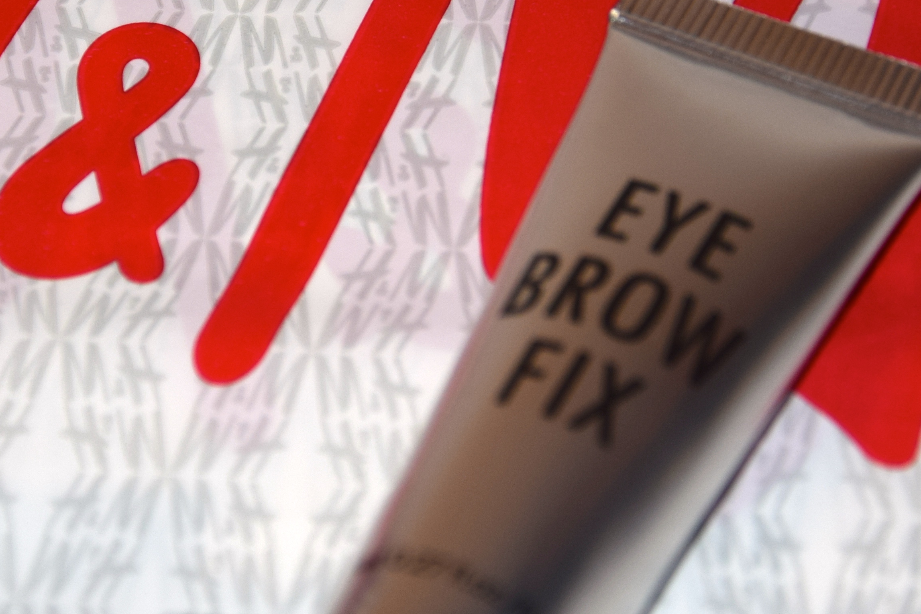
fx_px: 5218
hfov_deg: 10.1
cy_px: 168
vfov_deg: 6.7
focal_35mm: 204
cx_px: 316
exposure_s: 1/100
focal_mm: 52
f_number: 5
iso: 220
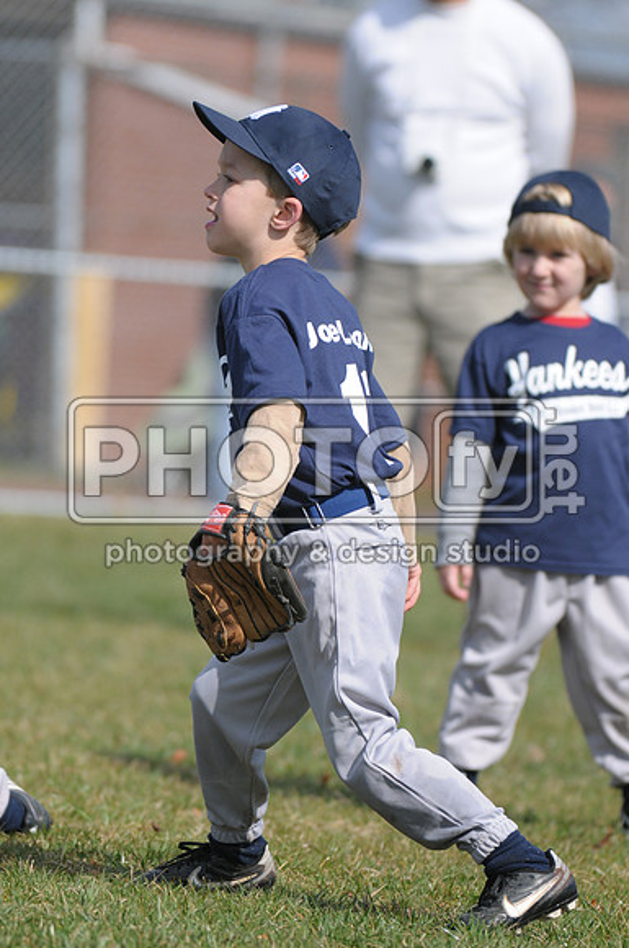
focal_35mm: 300
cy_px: 474
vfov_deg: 6.9
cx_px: 314
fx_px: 7885
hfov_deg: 4.6
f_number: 4
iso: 400
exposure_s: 1/3200
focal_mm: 200
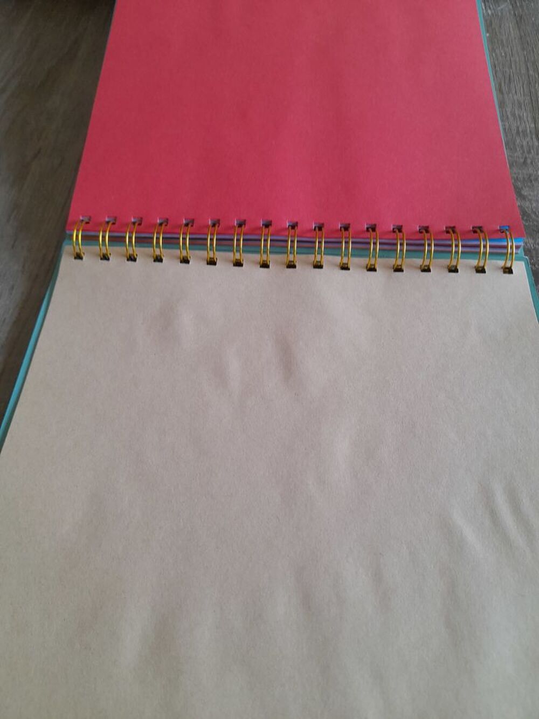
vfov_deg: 69.4
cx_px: 270
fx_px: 519
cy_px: 360
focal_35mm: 25
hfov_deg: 54.9
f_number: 2
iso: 200
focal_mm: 4.6
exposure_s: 1/60
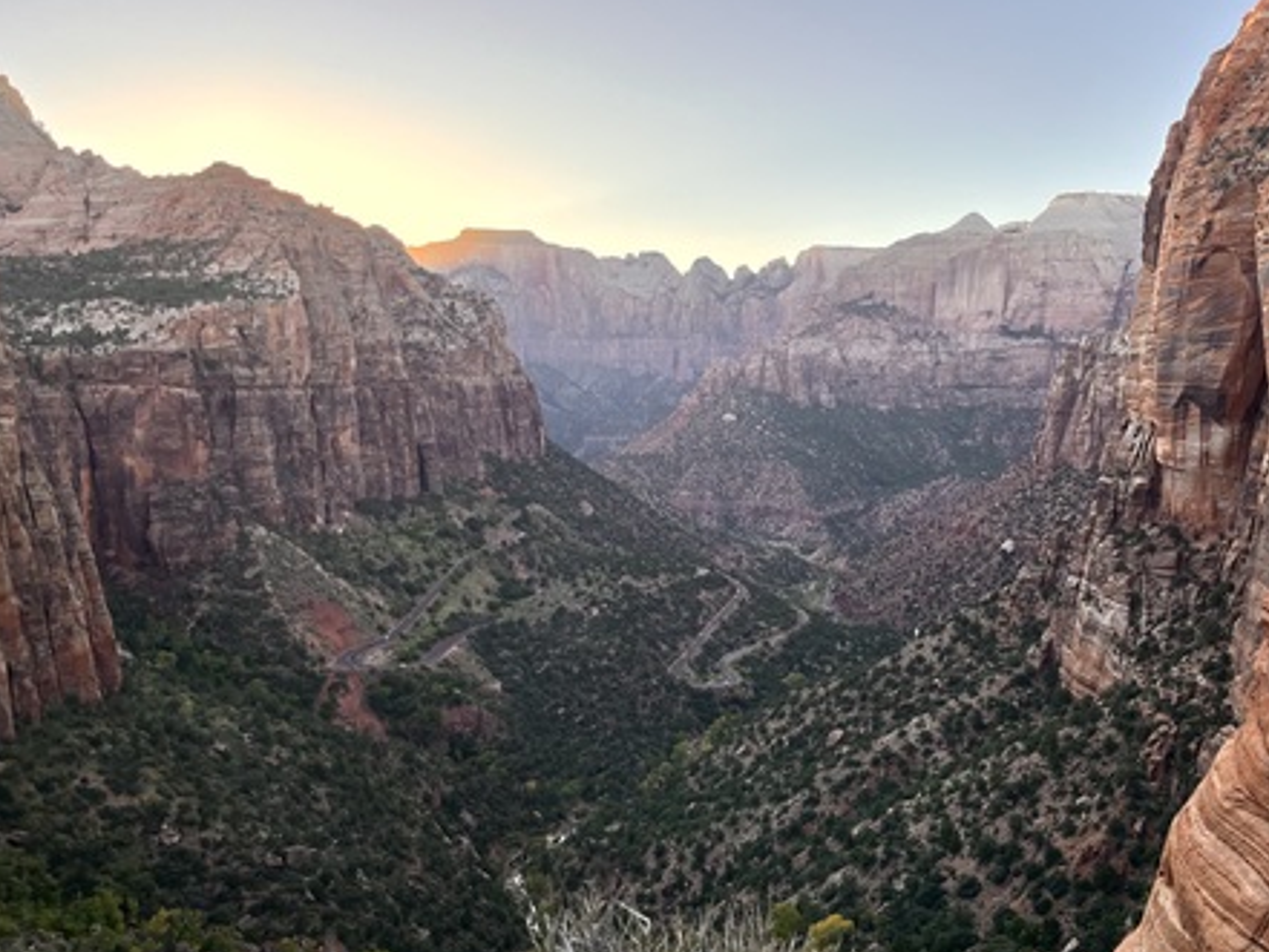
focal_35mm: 33
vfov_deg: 43.0
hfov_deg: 54.8
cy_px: 495
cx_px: 780
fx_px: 1210
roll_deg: +0.4
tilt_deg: -5.5
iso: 50
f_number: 1.6
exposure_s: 1/592
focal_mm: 5.1
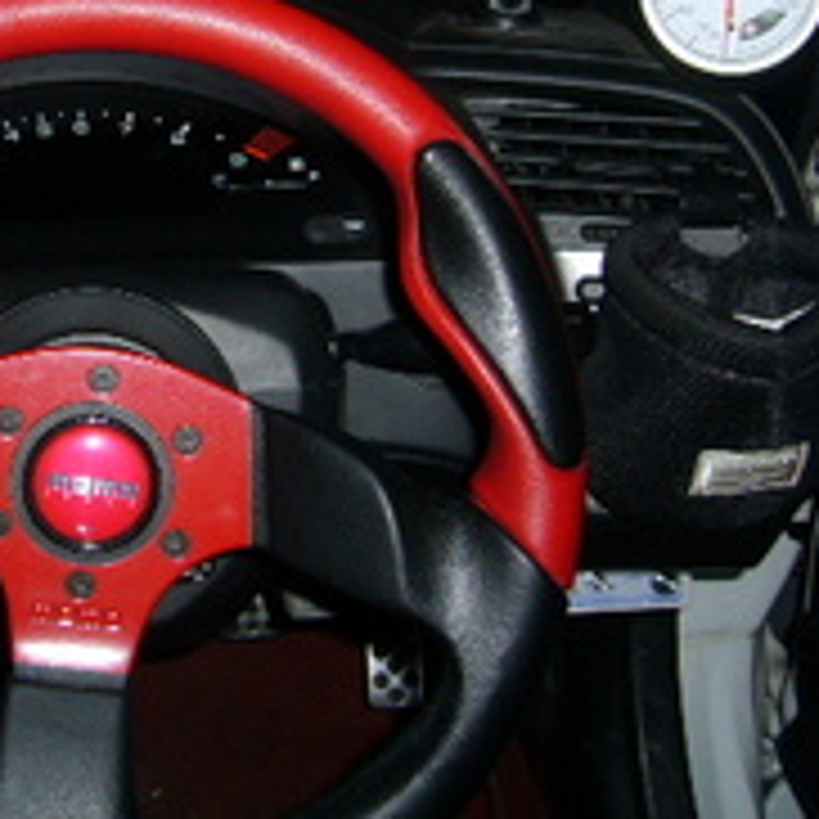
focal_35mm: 68
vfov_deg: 24.9
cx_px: 122
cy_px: 166
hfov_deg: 24.8
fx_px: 1820
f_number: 2.8
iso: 100
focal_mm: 5.8
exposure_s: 1/60
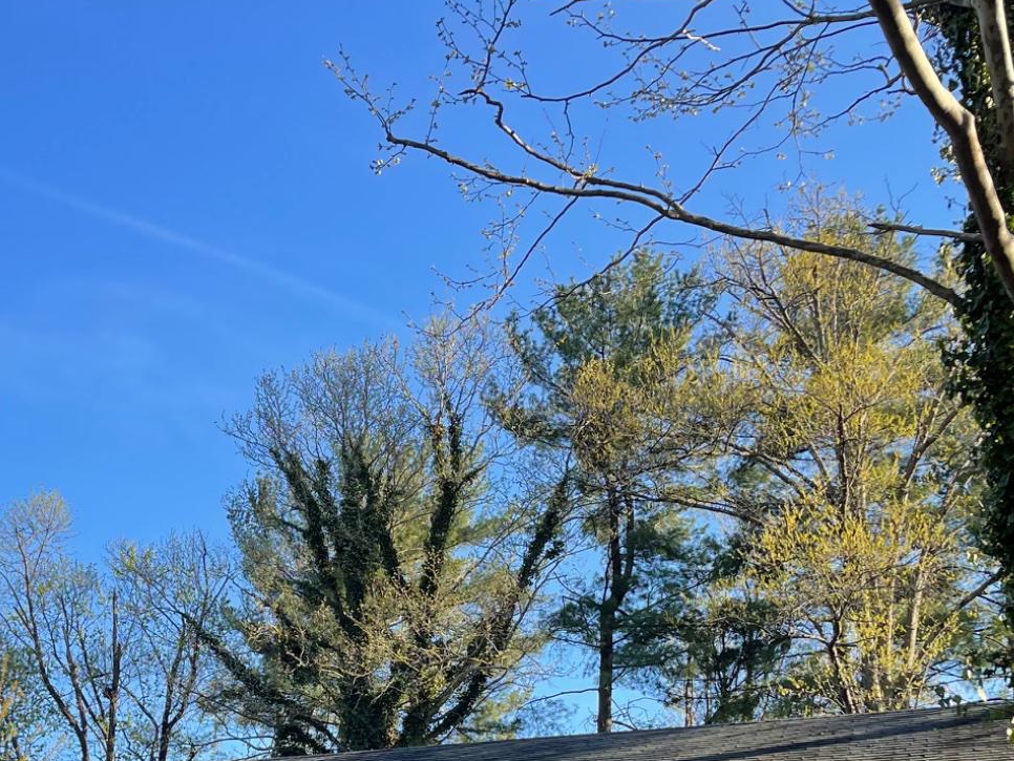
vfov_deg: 26.5
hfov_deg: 36.0
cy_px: 697
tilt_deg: +15.8
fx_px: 1553
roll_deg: -0.5
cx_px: 385
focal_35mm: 53
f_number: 1.6
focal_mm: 5.1
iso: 32
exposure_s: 1/1048
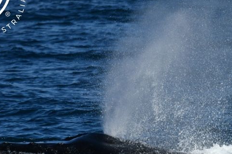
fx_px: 4833
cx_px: 143
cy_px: 88
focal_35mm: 750
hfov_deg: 2.7
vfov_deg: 1.8
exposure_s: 1/8000
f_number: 6
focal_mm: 450
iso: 640
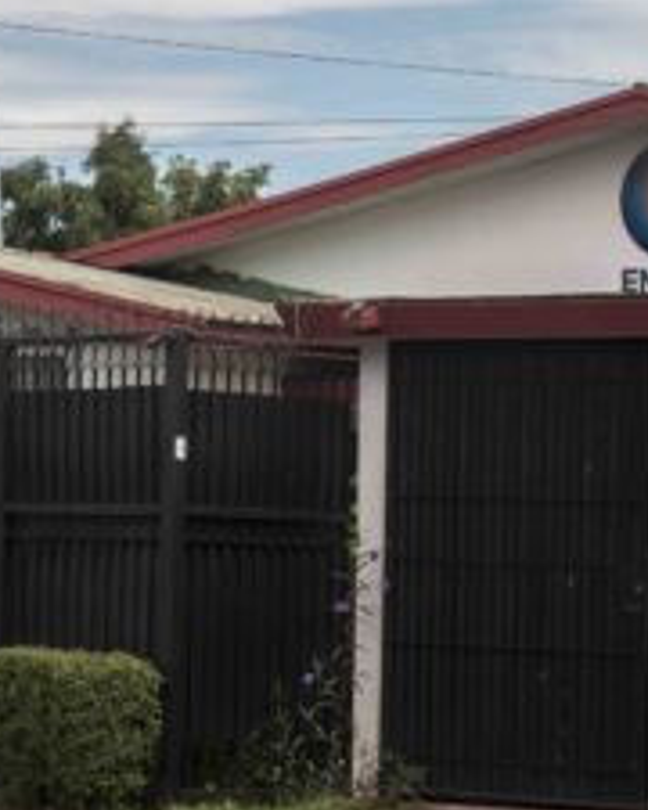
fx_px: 4315
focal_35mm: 180
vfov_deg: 10.7
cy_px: 272
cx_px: 61
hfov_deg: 8.6
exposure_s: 1/200
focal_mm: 60
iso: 100
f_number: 6.3
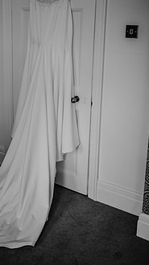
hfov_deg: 23.6
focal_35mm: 50
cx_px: 35
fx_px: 352
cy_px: 87
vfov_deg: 40.8
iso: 100
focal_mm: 35
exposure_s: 1/80
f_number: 1.8
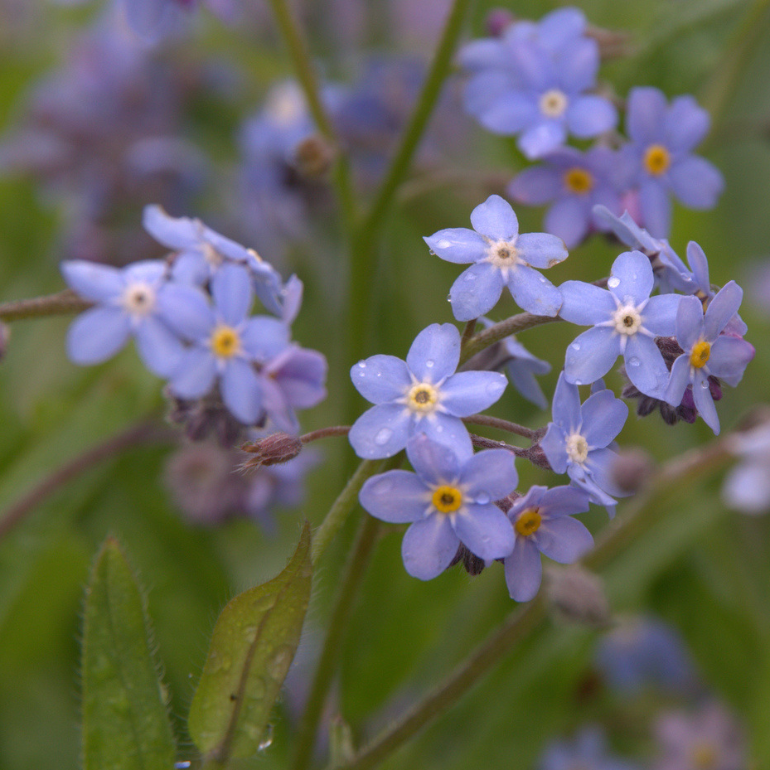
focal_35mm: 296
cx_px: 490
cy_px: 350
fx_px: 7449
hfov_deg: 5.9
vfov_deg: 5.9
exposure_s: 1/50
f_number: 9
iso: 200
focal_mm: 135
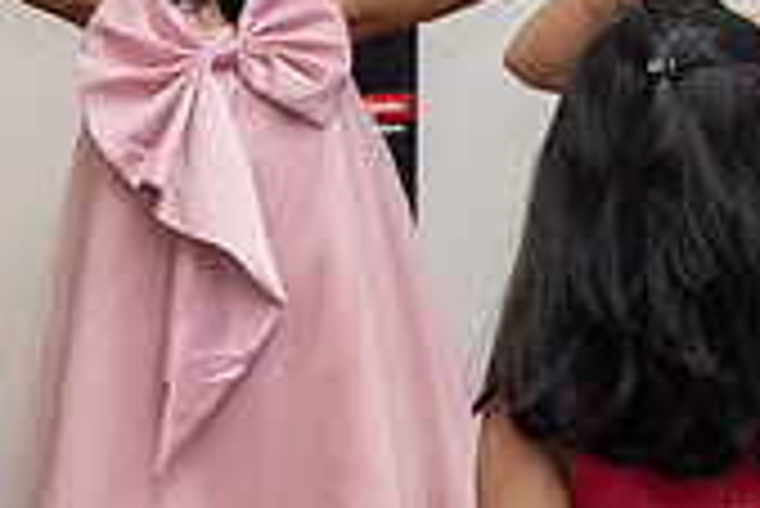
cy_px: 245
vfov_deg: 5.3
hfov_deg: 7.8
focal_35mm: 261
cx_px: 944
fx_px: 5515
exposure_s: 1/160
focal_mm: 76
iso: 800
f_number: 3.2
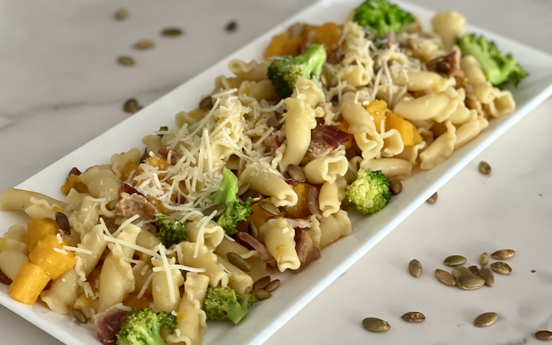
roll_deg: -2.0
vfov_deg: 15.9
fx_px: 1234
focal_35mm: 82
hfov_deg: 25.2
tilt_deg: -36.6
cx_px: 275
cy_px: 193
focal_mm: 9
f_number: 2.8
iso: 400
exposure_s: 1/31
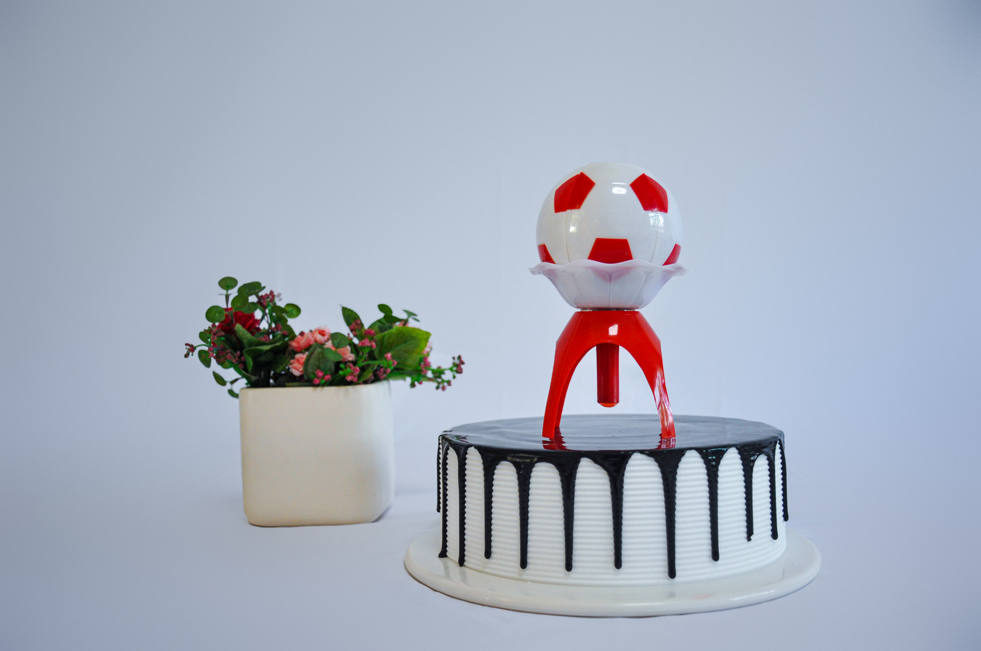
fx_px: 898
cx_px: 490
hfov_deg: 57.3
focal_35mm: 33
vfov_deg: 39.9
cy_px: 326
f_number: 4
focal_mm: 22
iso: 400
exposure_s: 1/60
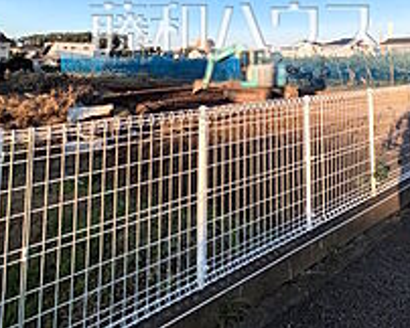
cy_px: 26
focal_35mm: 27
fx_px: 328
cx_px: 233
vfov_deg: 47.3
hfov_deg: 63.7
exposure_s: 1/713
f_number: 2.2
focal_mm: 1.83
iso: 50
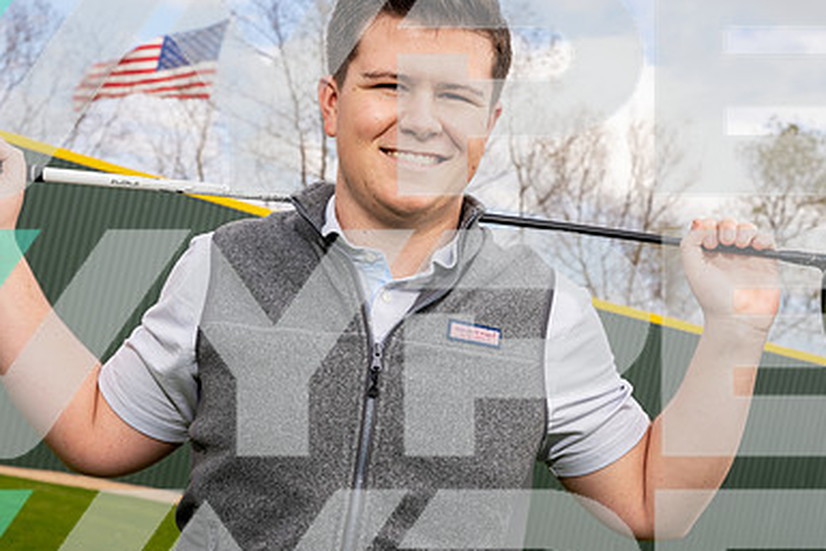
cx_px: 382
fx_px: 1744
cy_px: 357
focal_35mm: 76
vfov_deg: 17.9
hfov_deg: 26.6
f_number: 8
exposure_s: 1/125
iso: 100
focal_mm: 49
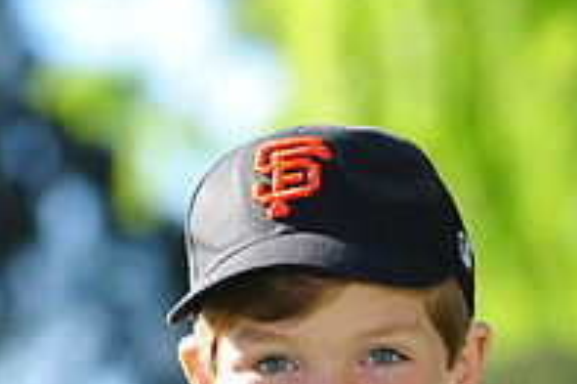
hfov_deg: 5.2
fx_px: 6358
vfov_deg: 3.4
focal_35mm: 397
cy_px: 528
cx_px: 281
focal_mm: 135
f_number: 4.5
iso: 200
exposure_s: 1/400
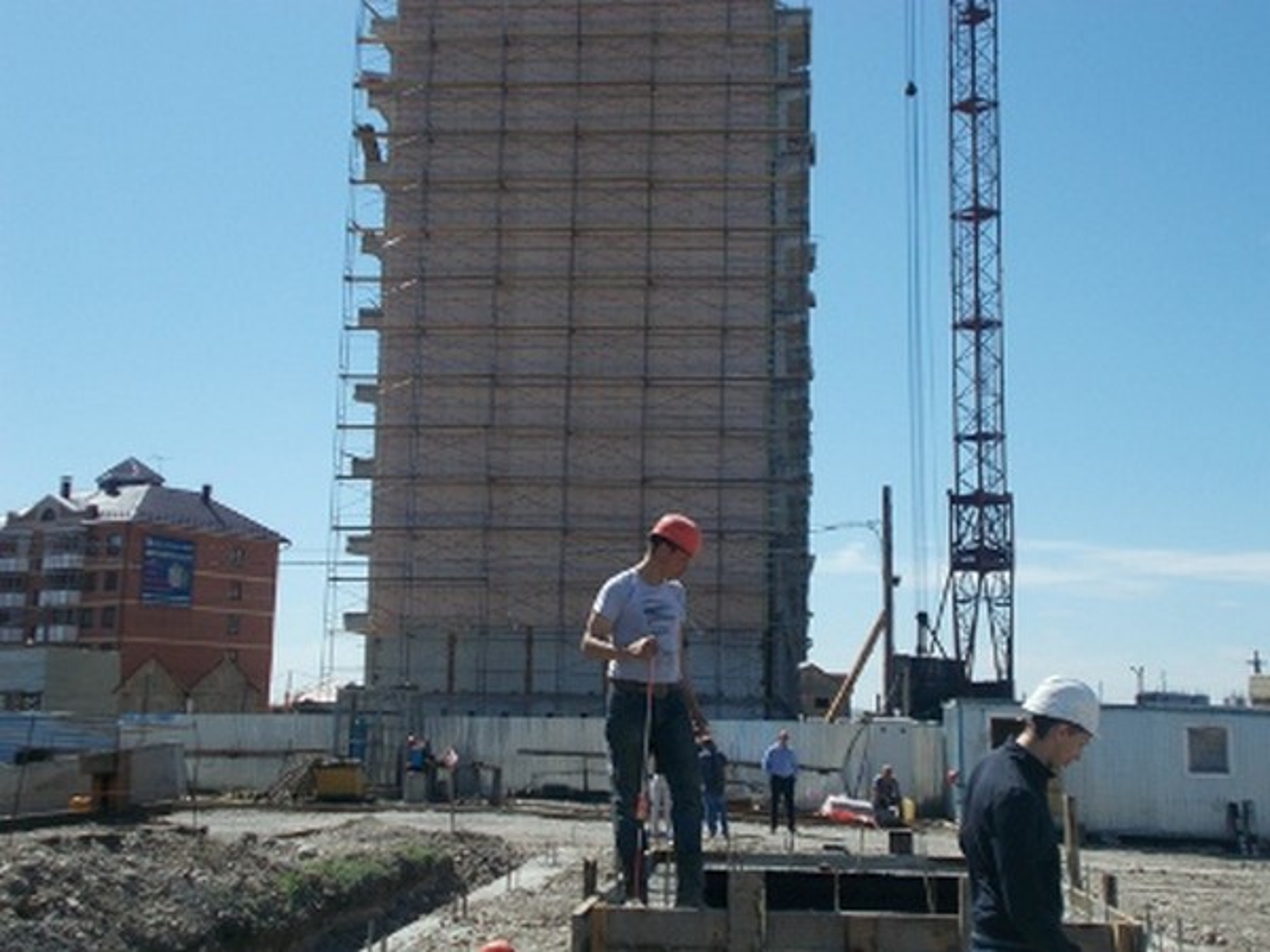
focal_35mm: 44
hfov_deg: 42.9
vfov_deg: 32.9
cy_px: 476
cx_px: 635
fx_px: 1614
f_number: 10.6
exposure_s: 1/125
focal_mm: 7.9
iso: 80
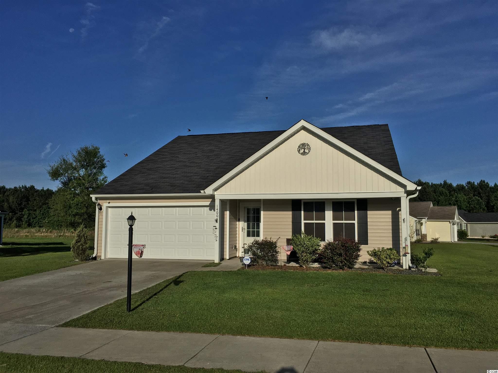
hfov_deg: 61.7
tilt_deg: +5.0
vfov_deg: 48.2
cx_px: 249
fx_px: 417
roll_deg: -0.9
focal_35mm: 29
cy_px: 186
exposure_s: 1/5495
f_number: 2.2
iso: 25
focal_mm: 4.15
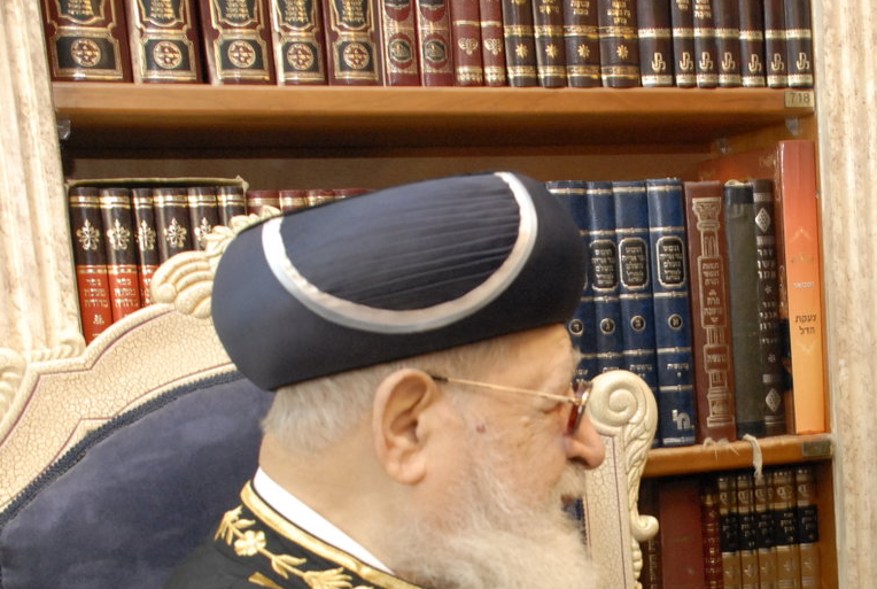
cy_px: 527
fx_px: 1611
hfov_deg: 29.5
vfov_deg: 20.3
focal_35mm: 66
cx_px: 752
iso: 800
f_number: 4.5
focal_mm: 24
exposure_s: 1/50
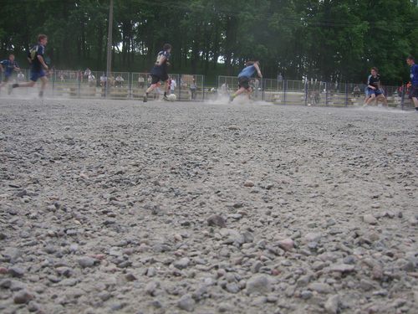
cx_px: 209
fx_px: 423
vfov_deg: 40.7
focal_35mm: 35
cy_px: 157
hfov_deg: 52.6
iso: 50
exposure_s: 1/148
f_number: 5.8
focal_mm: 5.95
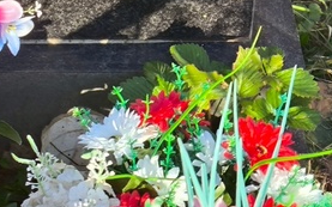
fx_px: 1384
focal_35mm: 153
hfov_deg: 13.6
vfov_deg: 8.3
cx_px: 77
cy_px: -130
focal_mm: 4.71
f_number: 1.7
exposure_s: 1/601
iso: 50
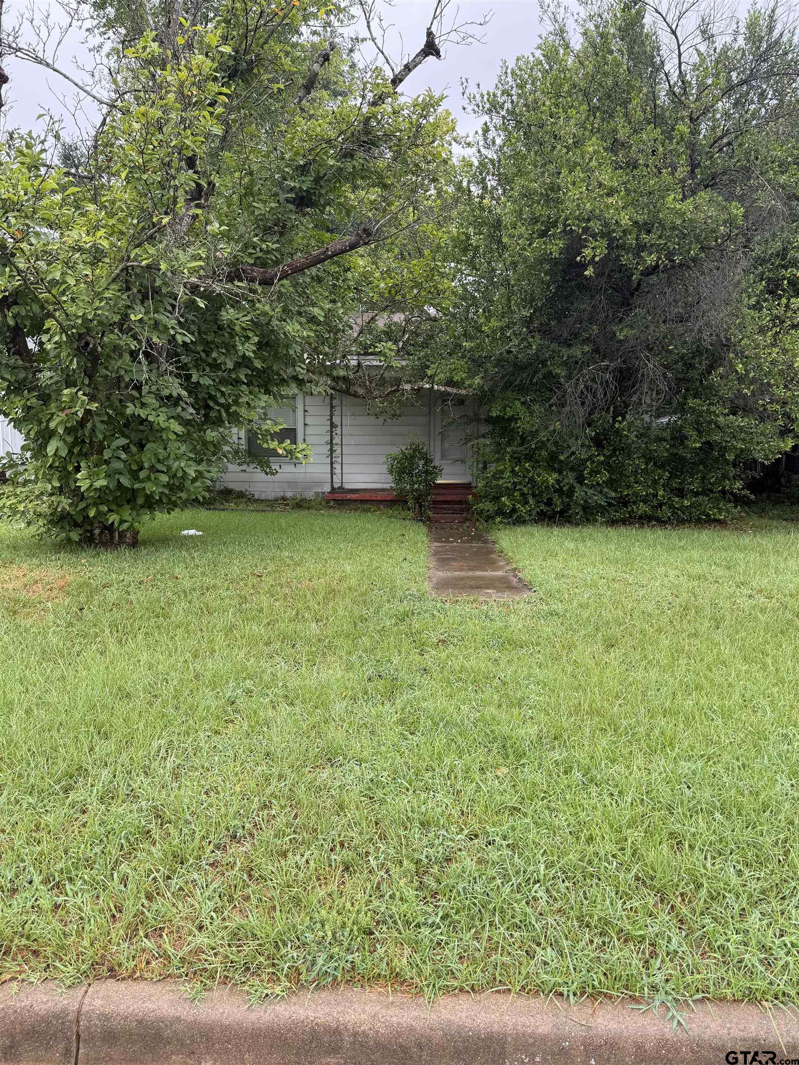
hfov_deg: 56.8
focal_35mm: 24
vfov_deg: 71.6
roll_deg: +0.5
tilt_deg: -6.4
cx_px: 400
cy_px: 532
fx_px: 739
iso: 80
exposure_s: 1/715
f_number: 1.78
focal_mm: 6.76
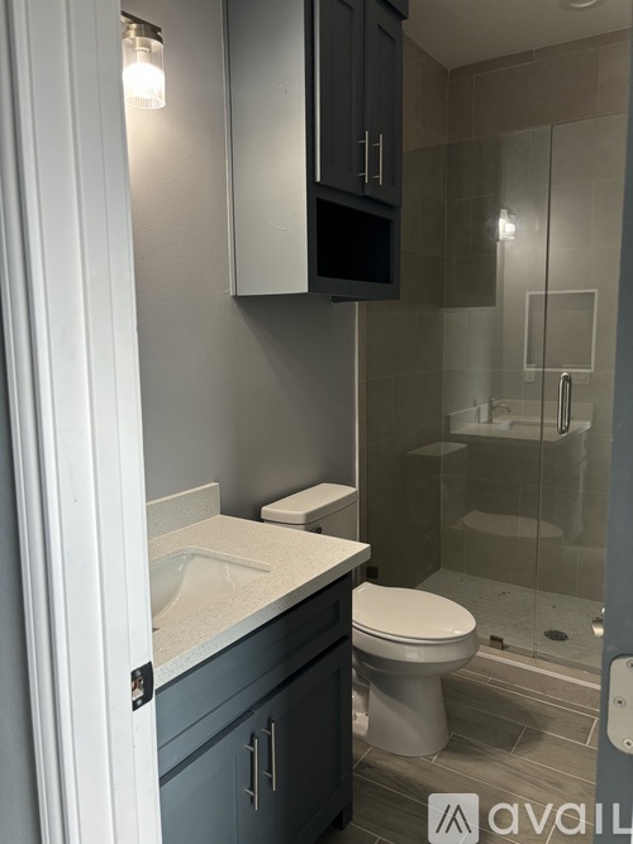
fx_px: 634
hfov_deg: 53.0
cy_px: 422
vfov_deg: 67.3
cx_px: 316
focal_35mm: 26
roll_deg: -0.3
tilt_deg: -8.3
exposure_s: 1/120
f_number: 1.6
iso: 100
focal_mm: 5.96
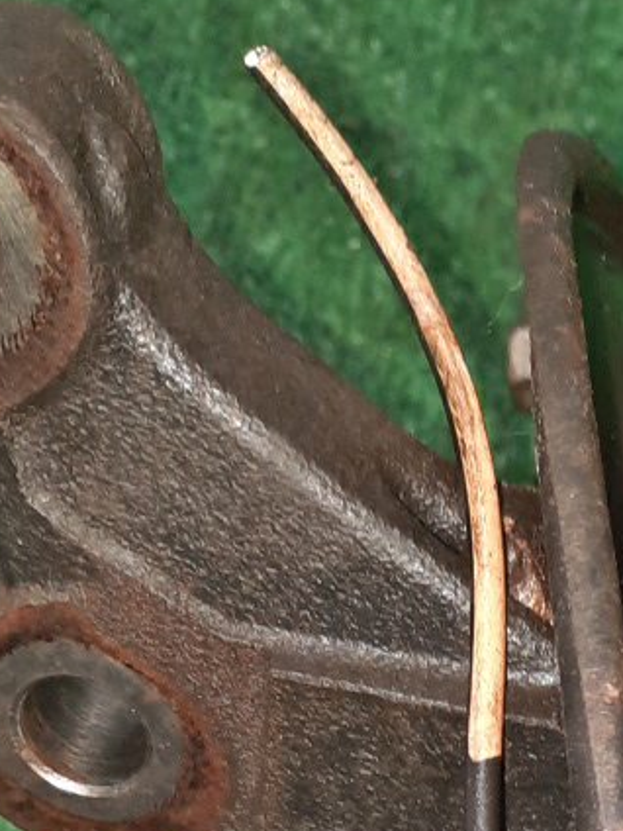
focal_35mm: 85
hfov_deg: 16.3
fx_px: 2040
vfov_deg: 20.2
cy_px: 1205
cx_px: 839
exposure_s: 1/25
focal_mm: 4.6
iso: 506
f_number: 2
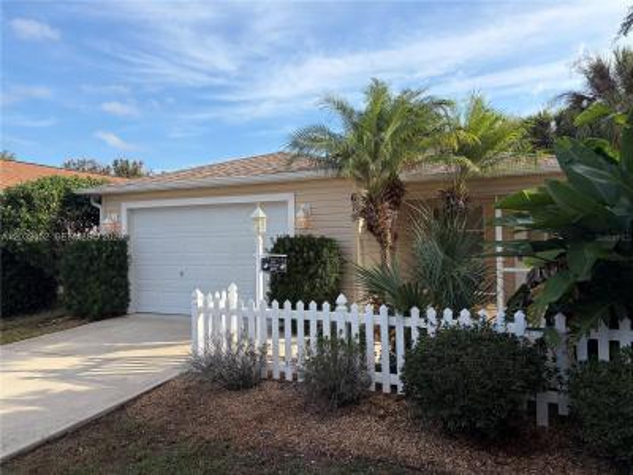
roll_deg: +0.2
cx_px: 316
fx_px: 475
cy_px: 238
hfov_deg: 67.3
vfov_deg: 53.1
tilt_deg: +0.0
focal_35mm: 26
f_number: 1.6
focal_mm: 5.96
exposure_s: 1/2141
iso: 50
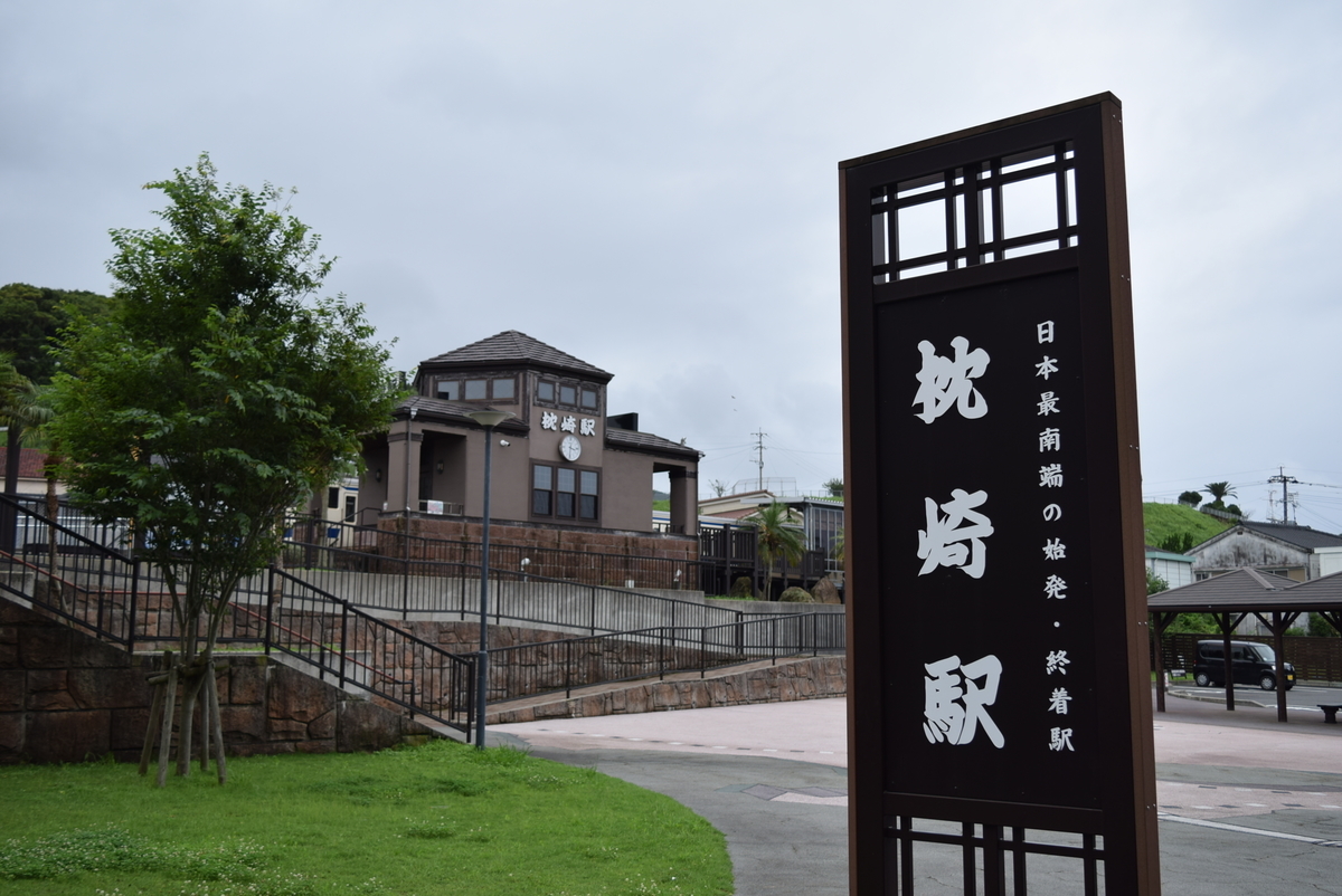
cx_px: 671
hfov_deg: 55.1
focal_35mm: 34
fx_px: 1287
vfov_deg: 38.4
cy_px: 448
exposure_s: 1/500
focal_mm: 23
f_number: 5
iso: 100
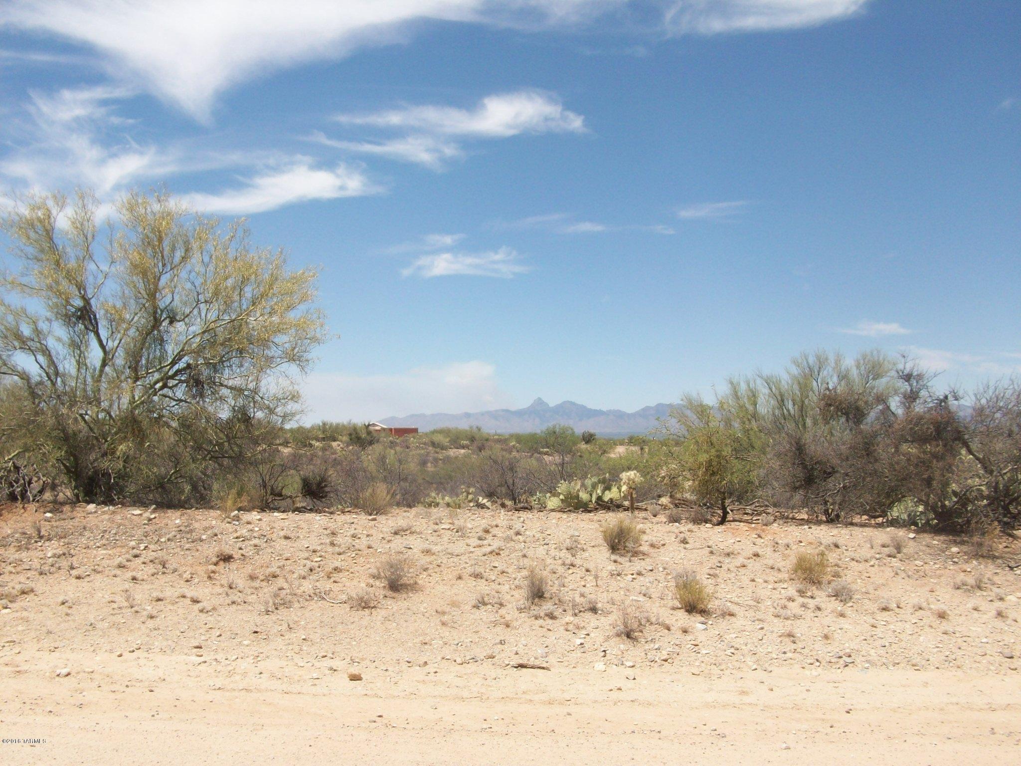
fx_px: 1003
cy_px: 383
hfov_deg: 54.0
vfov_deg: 41.8
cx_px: 510
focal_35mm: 34
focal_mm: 5.7
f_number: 5.5
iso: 64
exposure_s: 1/376
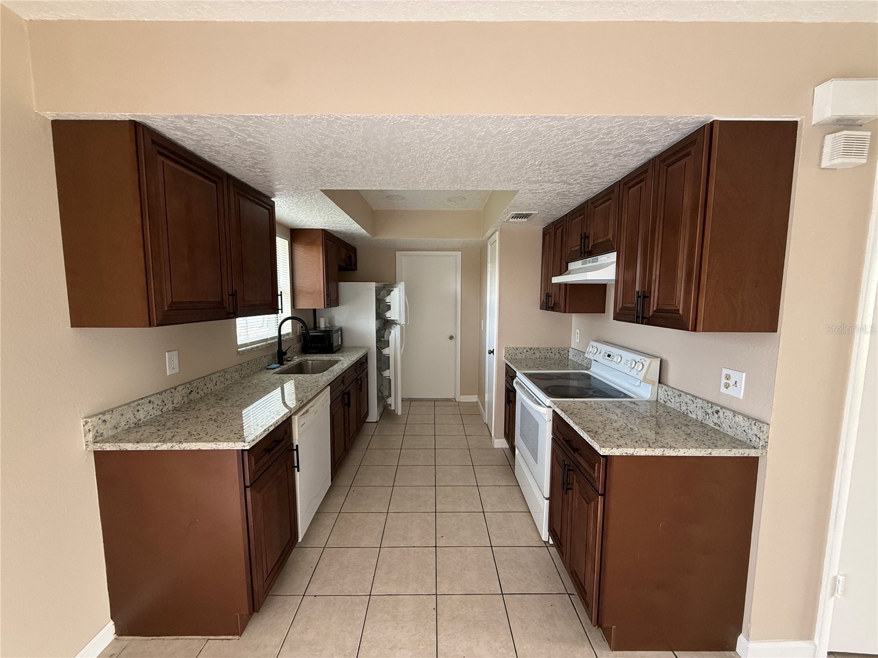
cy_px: 329
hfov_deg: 102.1
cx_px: 439
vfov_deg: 85.7
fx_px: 355
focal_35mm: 14
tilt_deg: -4.1
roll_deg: -0.3
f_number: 2.2
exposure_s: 1/99
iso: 250
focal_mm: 2.22
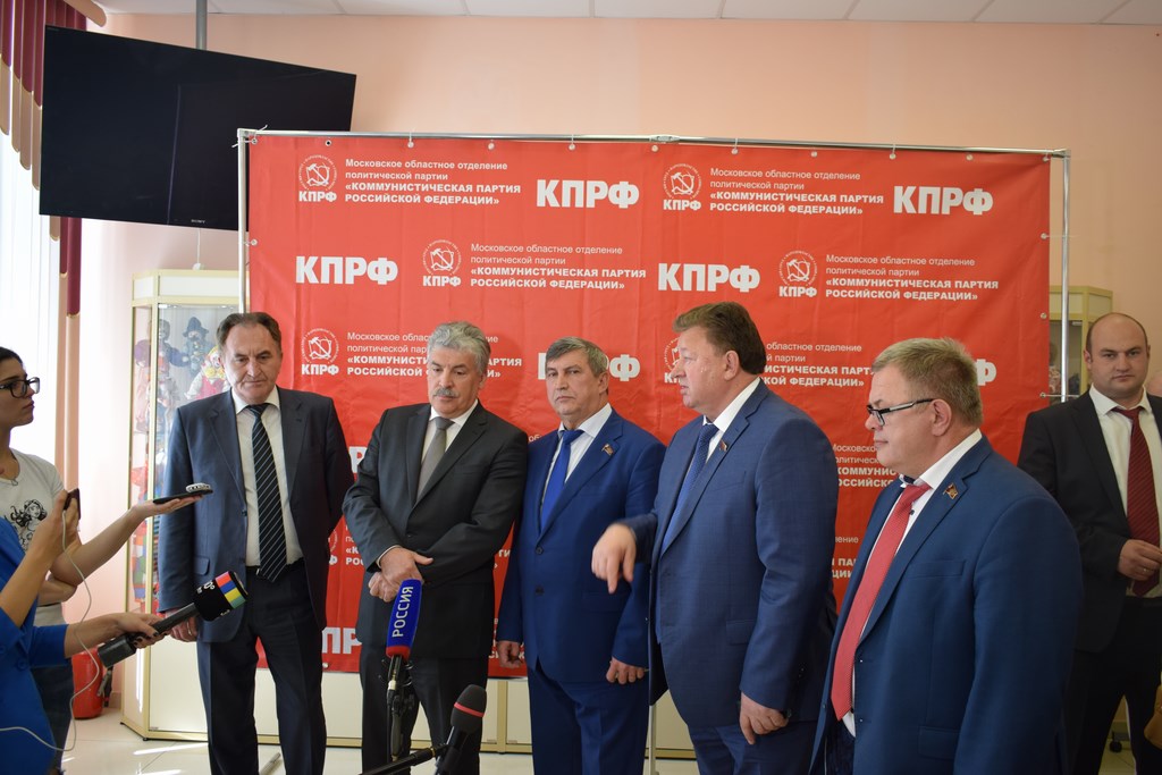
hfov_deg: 59.5
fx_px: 1017
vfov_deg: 41.7
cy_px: 388
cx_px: 581
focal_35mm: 32
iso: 400
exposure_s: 1/80
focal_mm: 21
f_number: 4.5
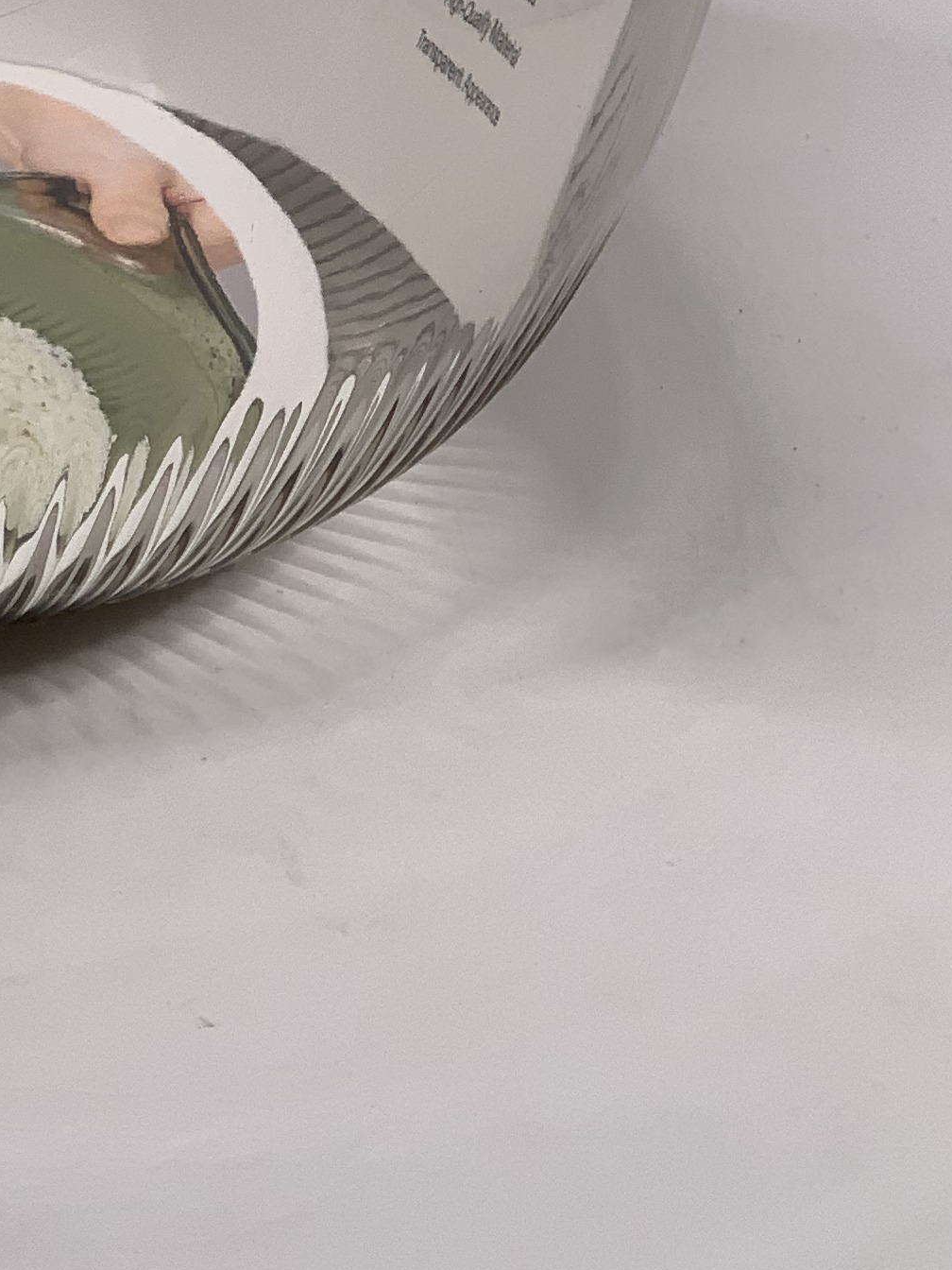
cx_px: -252
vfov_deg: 12.2
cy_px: -480
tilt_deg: -17.4
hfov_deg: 9.4
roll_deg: +1.0
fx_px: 5720
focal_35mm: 156
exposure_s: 1/122
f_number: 2.4
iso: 16
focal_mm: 6
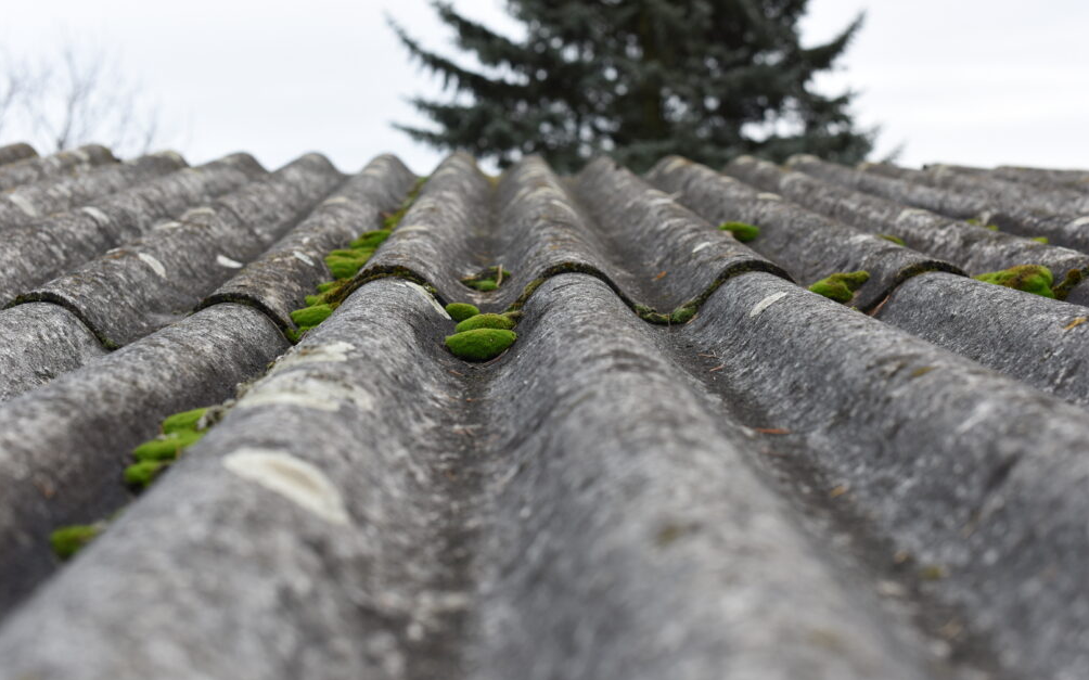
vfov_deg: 24.9
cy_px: 336
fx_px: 1543
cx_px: 536
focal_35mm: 52
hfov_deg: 38.9
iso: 400
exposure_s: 1/200
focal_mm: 50
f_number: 5.6
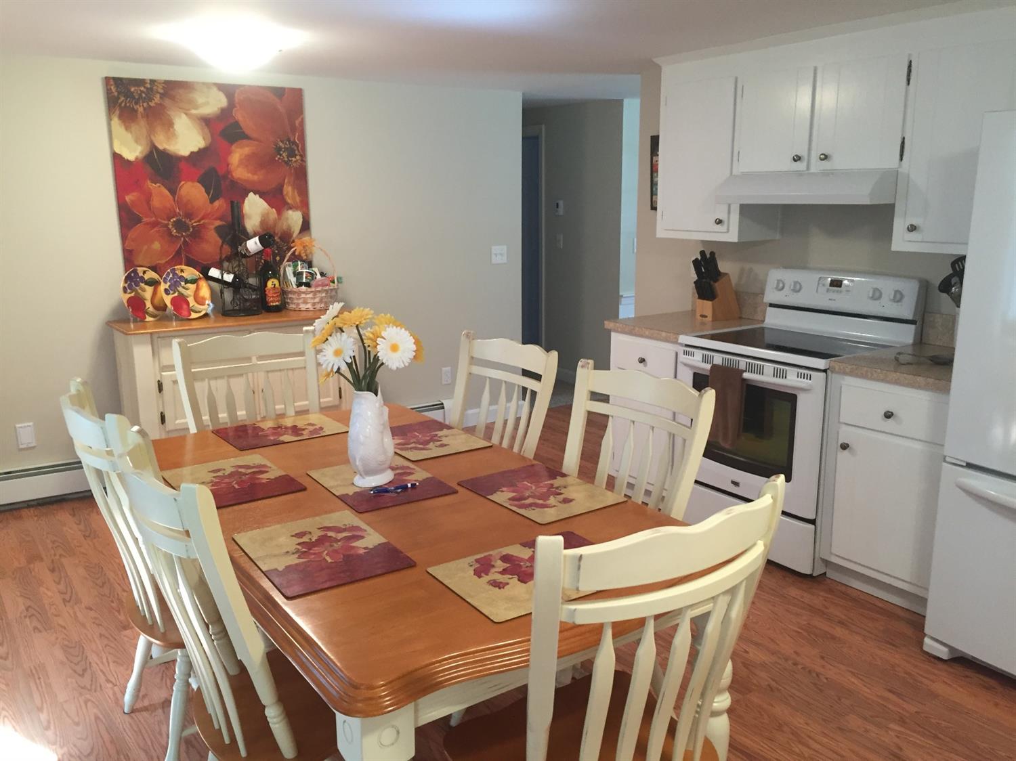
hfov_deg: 61.7
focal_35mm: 29
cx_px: 508
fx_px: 851
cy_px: 380
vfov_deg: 48.2
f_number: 2.2
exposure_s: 1/30
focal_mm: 4.15
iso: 125
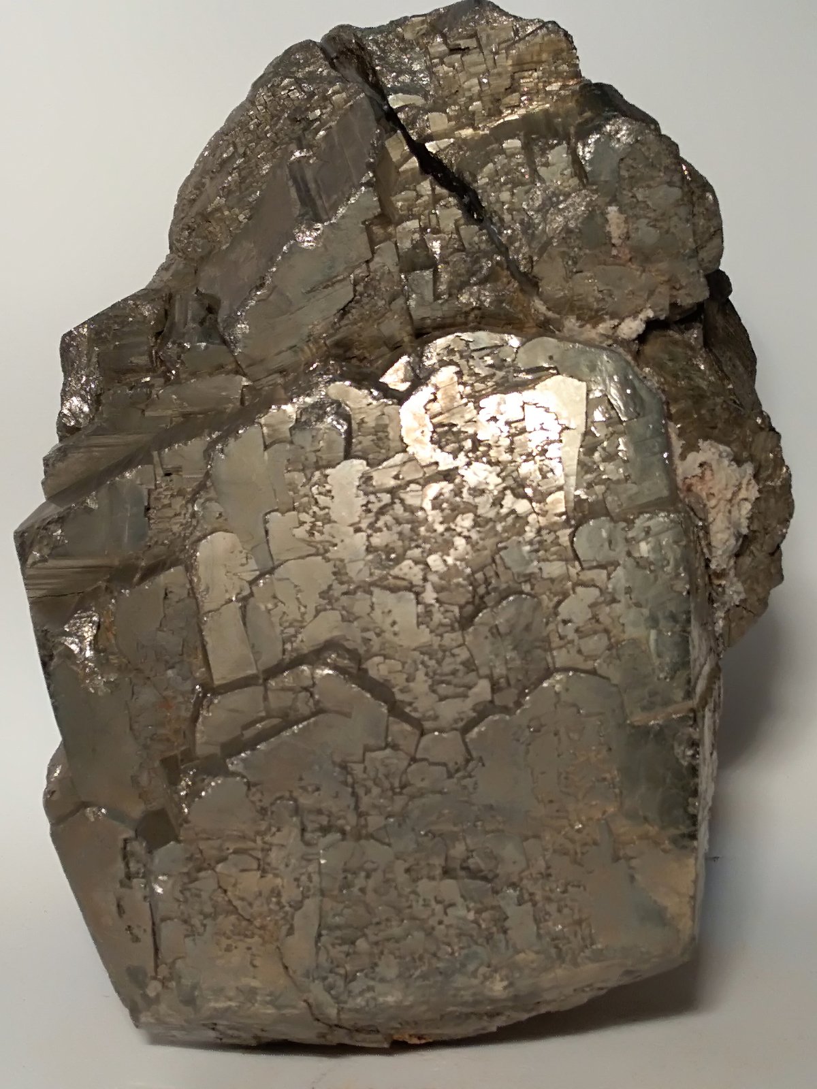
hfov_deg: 53.1
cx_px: 408
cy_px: 544
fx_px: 818
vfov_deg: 67.3
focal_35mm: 26
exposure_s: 1/50
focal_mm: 3.54
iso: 111
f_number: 2
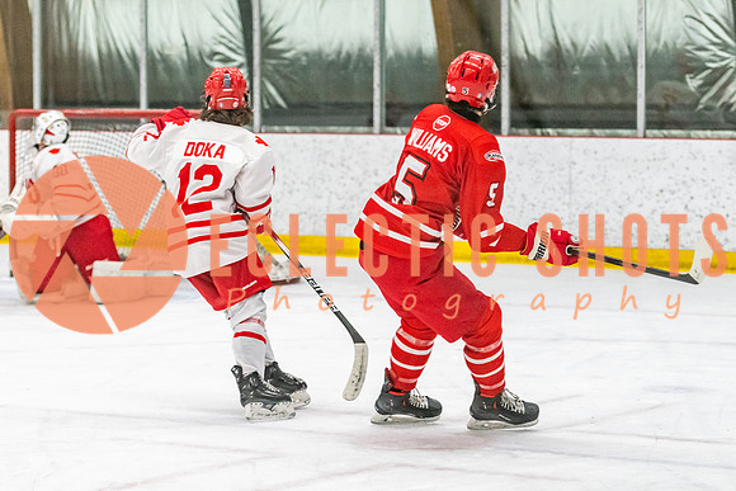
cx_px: 368
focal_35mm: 141
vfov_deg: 9.7
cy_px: 267
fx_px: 2889
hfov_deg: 14.5
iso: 4000
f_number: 2.8
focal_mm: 92
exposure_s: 1/800
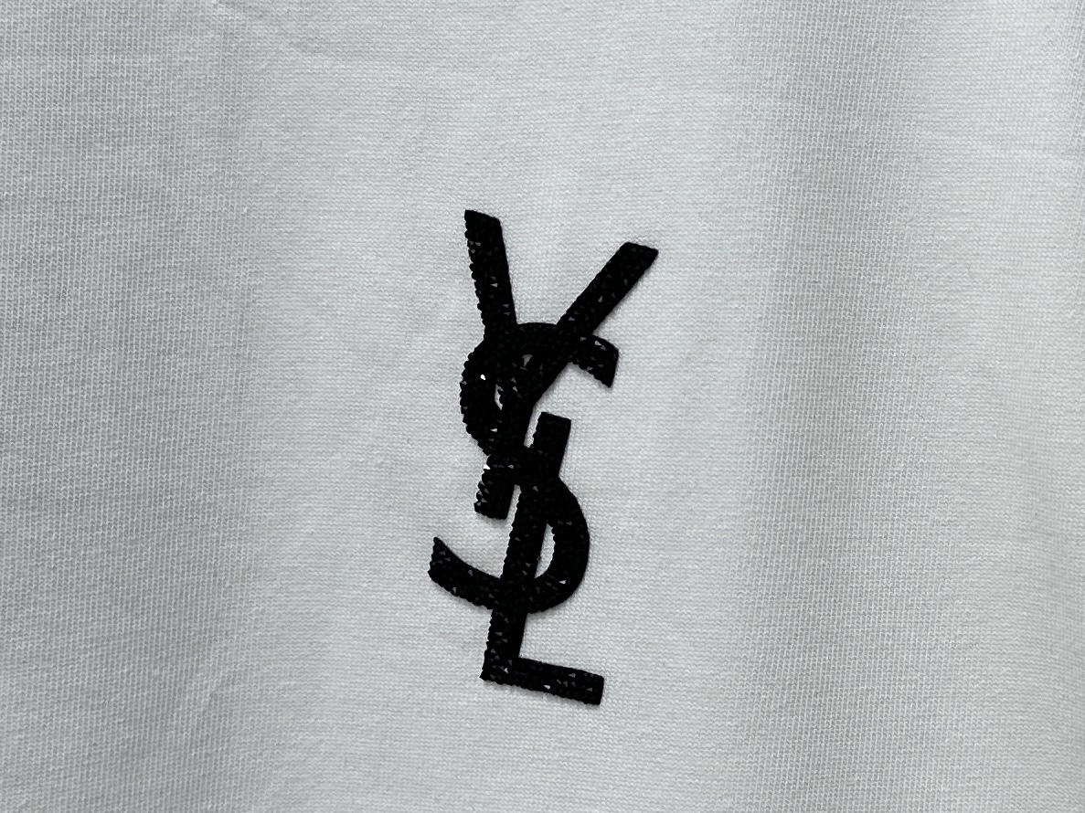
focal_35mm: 24
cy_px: 406
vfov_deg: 56.8
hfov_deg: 71.6
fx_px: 752
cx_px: 542
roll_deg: +0.1
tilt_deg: -2.0
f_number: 1.78
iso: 80
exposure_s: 1/100
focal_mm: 6.86
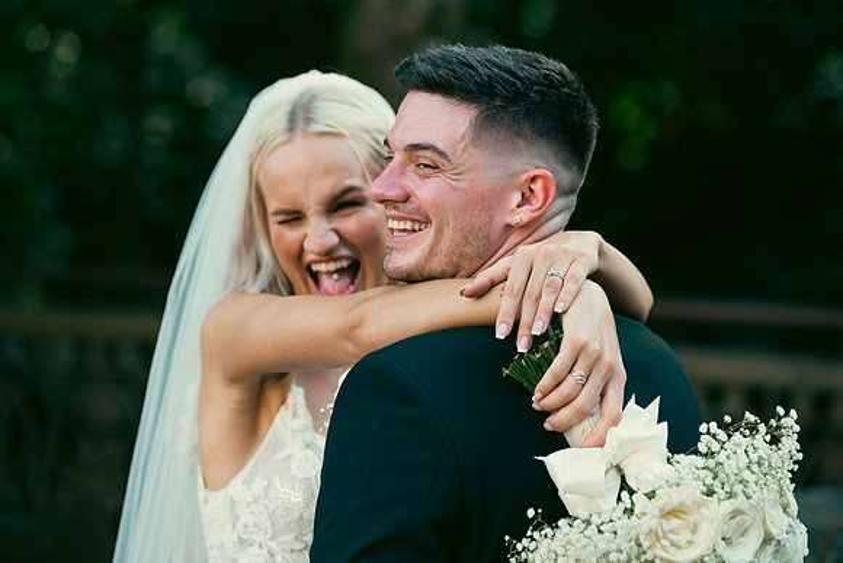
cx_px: 422
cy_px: 282
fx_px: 2928
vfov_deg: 11.0
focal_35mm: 125
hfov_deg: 16.4
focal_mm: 125
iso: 200
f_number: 3.5
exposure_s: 1/200
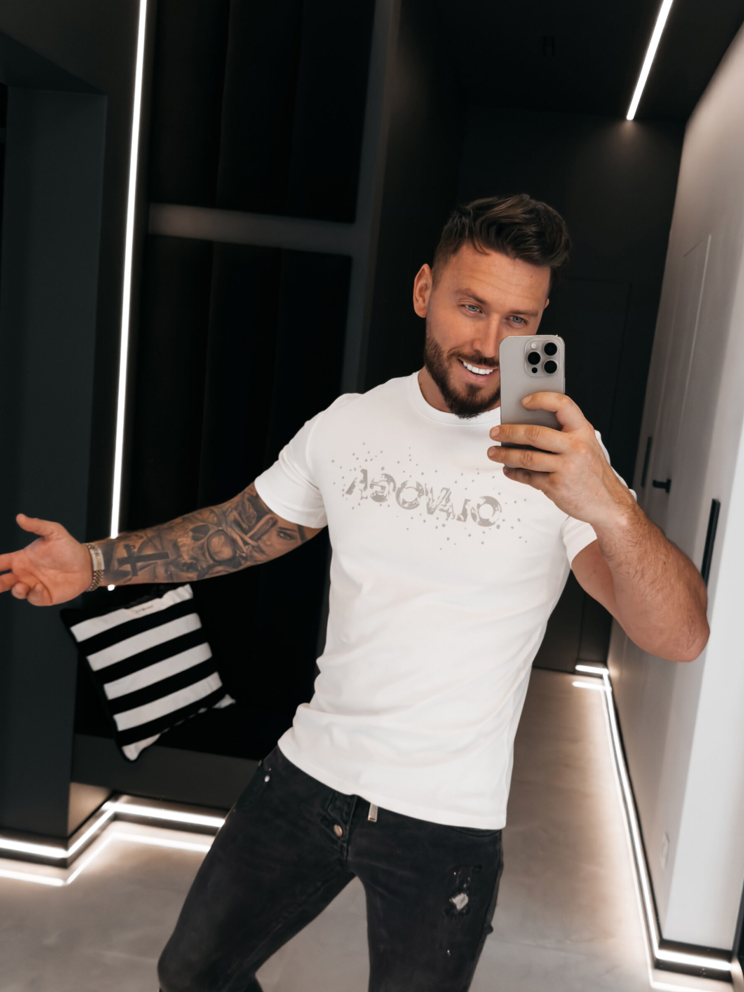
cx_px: 399
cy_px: 550
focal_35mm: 39
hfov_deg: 36.8
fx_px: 1118
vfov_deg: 47.8
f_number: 1.8
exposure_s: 1/200
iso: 160
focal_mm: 6.76
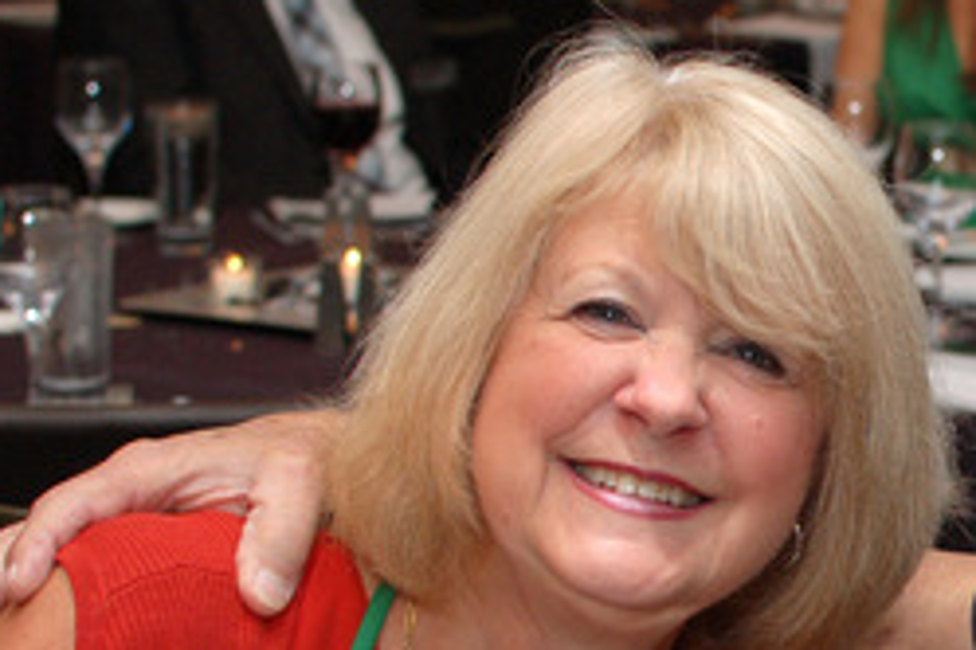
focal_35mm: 147
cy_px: 484
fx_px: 3996
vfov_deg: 9.3
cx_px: 1070
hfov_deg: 13.6
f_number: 4
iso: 400
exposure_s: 1/60
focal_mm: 35
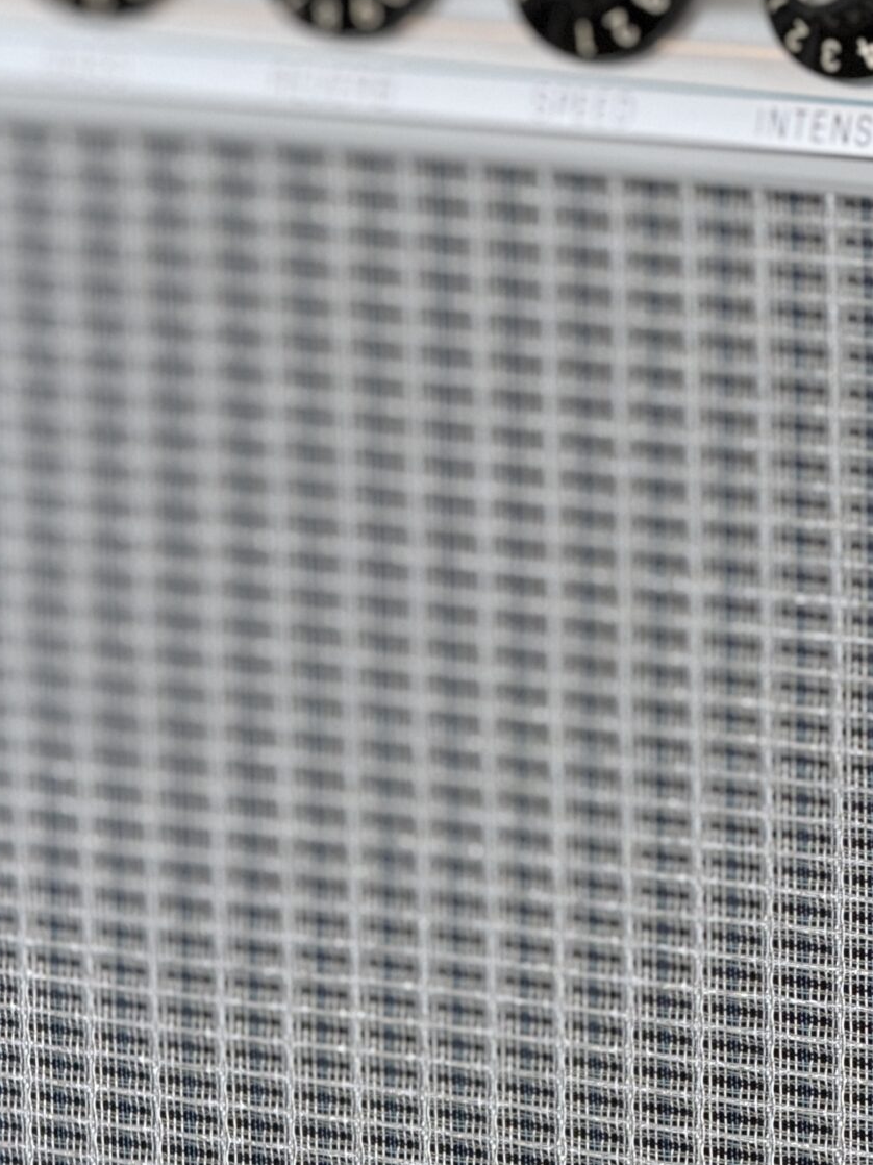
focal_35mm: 229
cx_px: 857
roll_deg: +1.3
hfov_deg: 6.5
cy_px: 395
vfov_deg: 8.6
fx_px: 7703
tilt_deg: -18.1
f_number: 2.8
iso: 125
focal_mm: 16.89
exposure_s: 1/121
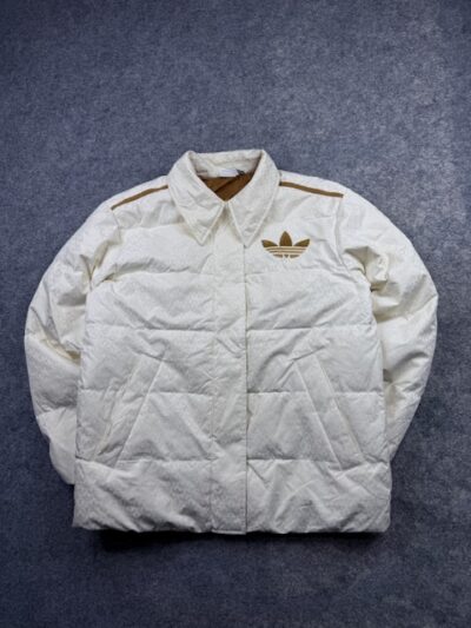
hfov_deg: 56.8
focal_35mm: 24
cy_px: 314
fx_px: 435
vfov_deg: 71.6
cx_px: 236
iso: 80
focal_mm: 6.76
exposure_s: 1/580
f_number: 1.78
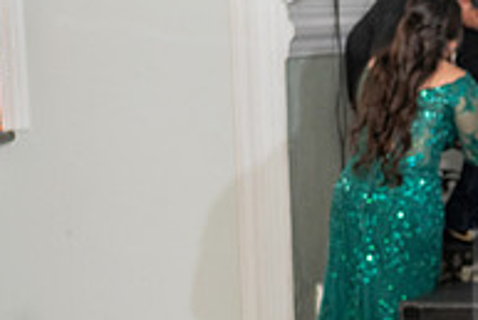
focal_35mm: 210
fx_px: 2790
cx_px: 689
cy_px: 289
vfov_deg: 6.5
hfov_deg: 9.5
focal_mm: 70
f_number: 3.5
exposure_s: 1/160
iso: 500
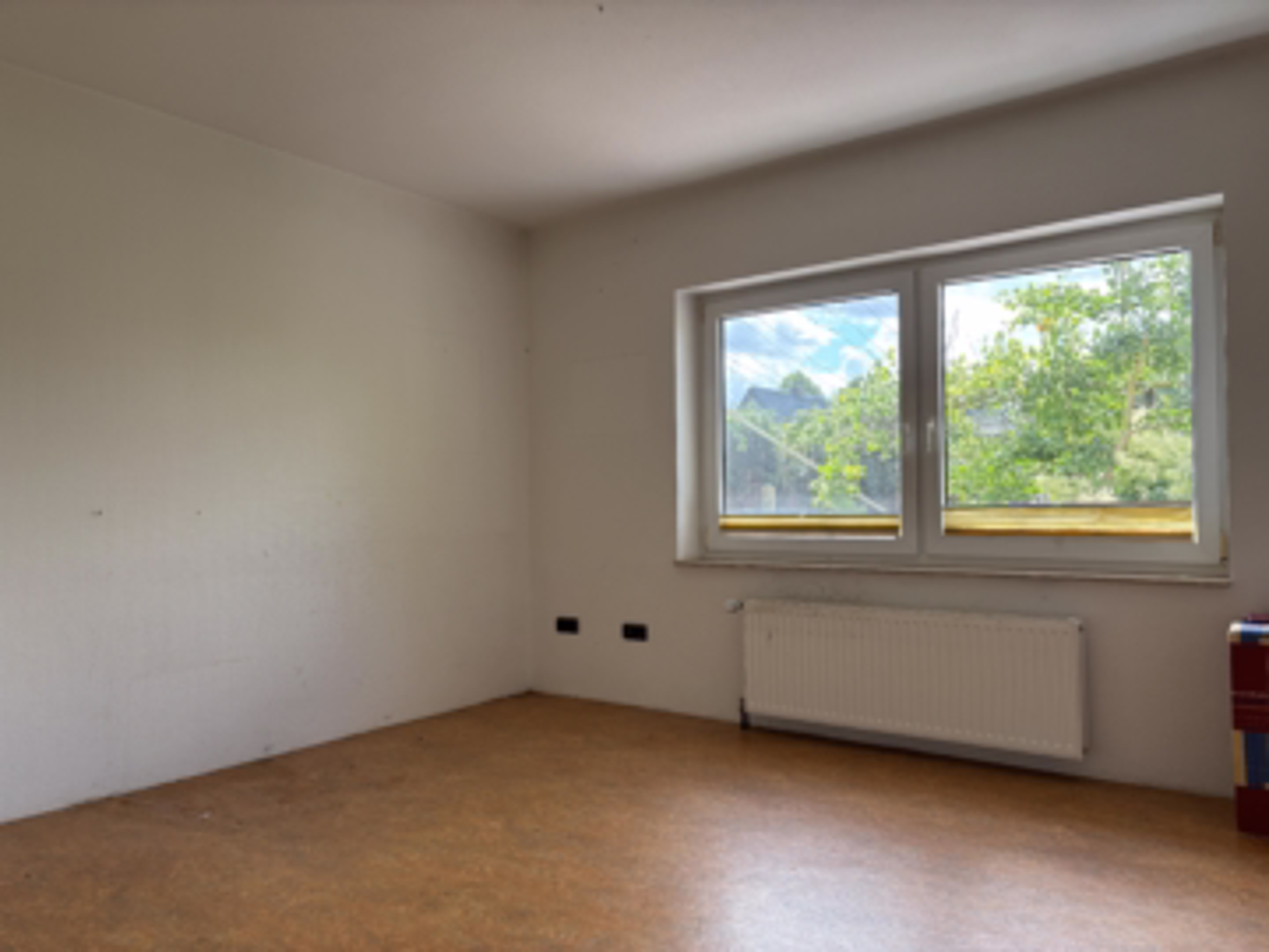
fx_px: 953
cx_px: 634
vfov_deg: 53.1
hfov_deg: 67.3
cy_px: 476
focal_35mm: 26
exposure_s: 1/161
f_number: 1.6
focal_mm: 5.96
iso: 50
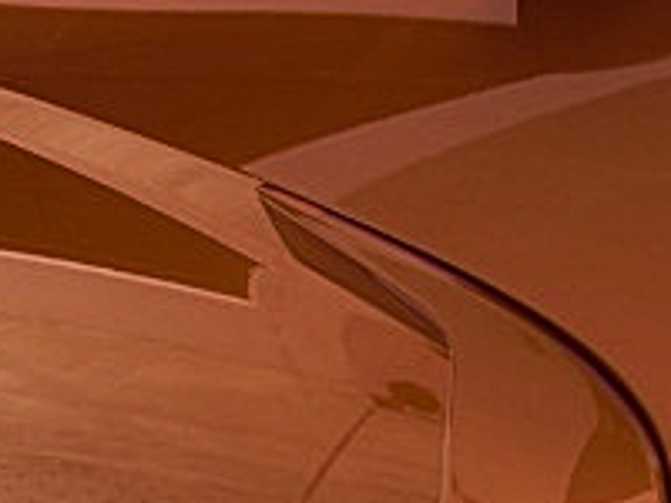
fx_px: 2229
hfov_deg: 17.1
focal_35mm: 115
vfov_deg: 12.7
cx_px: 195
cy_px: 526
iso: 50
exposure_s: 1/500
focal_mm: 6.3
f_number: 2.8
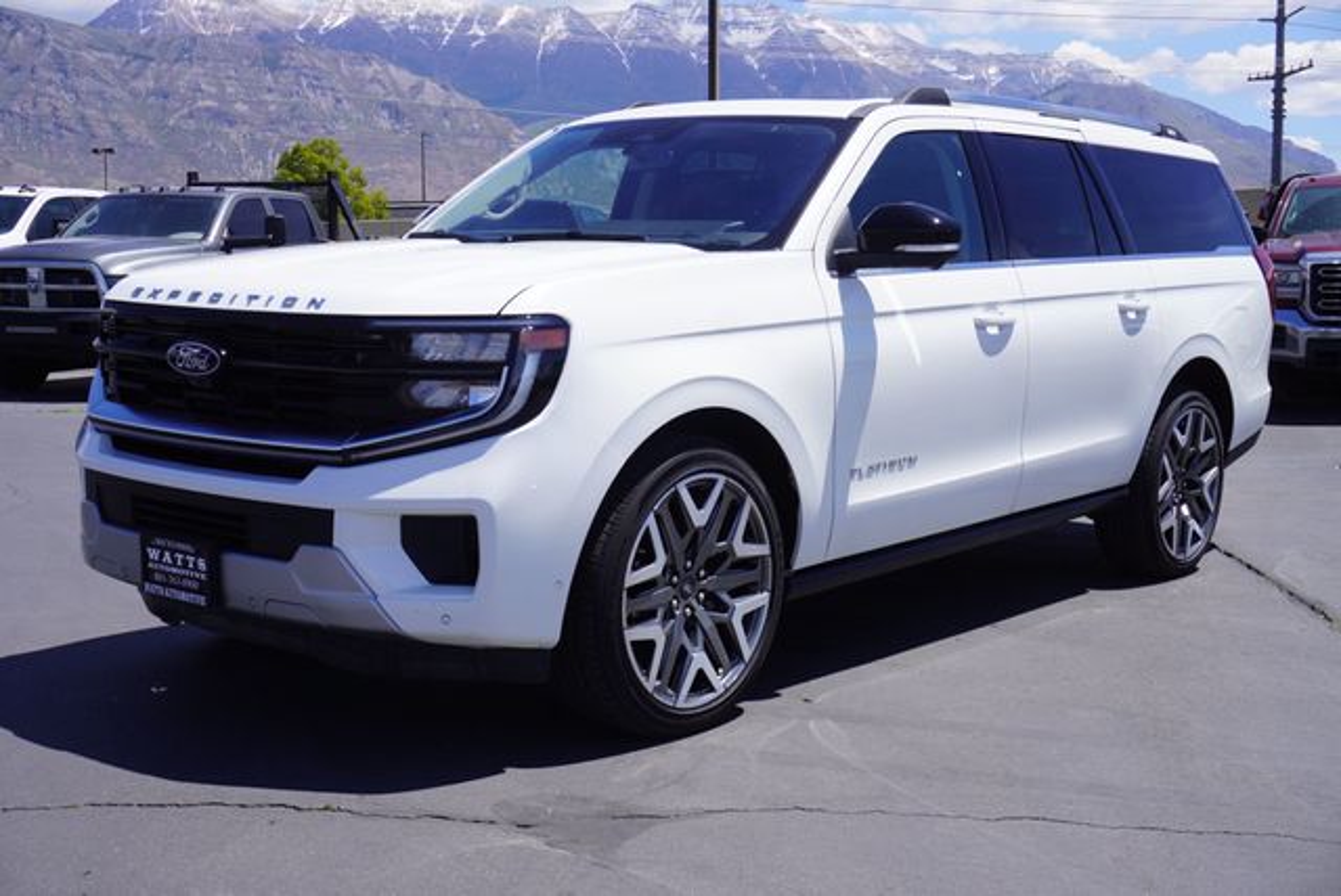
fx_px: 1622
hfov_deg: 44.9
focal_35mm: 44
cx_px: 670
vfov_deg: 30.9
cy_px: 448
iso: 100
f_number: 9
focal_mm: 29
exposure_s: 1/250
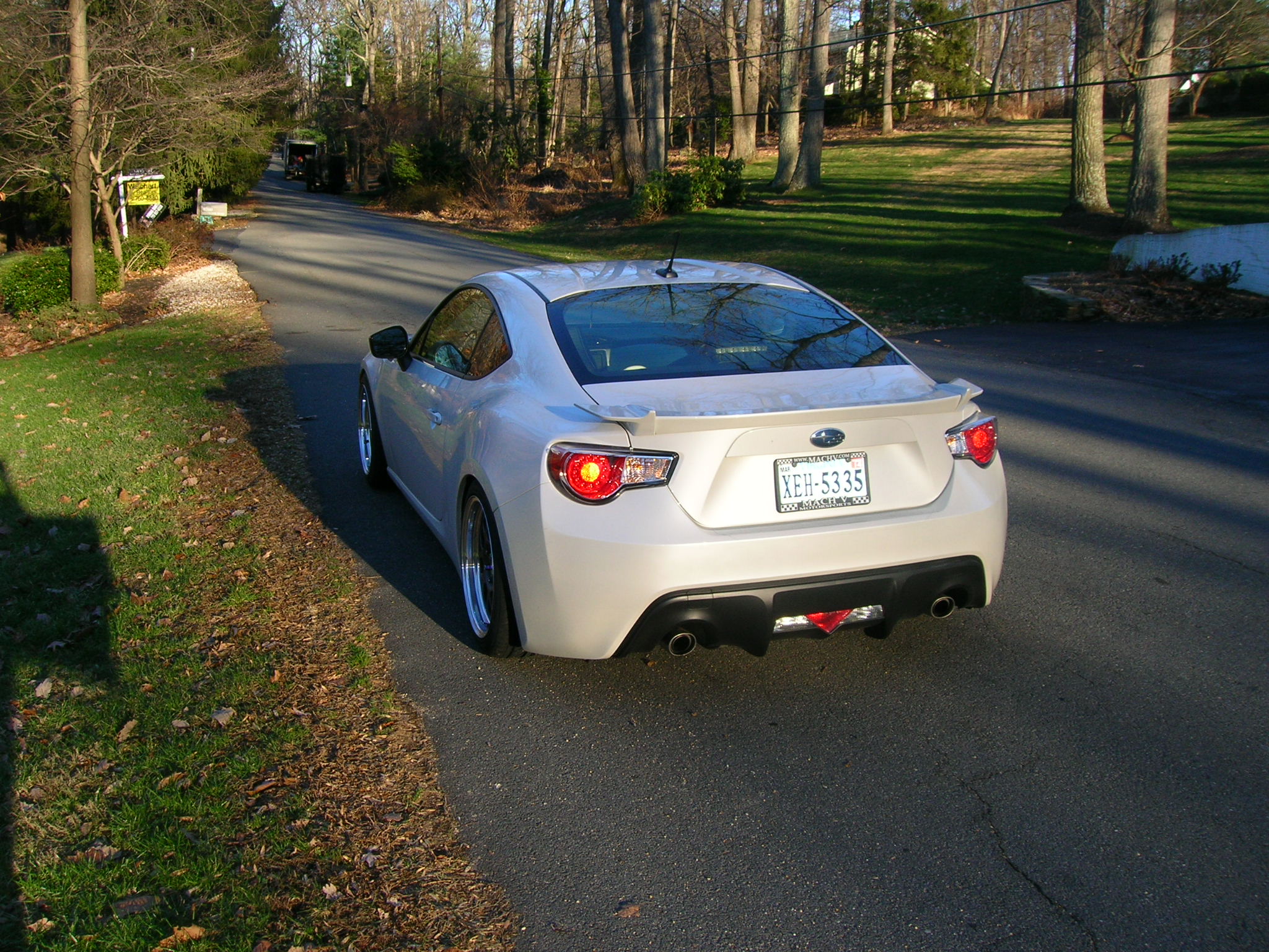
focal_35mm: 34
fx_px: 1246
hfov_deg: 54.0
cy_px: 476
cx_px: 634
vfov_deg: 41.8
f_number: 4.9
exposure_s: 1/129
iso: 50
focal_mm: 5.7
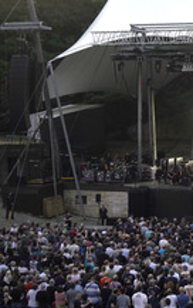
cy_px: 99
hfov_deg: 13.3
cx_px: 285
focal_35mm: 93
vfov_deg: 22.2
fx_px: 781
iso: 640
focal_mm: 44
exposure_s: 1/1250
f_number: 5
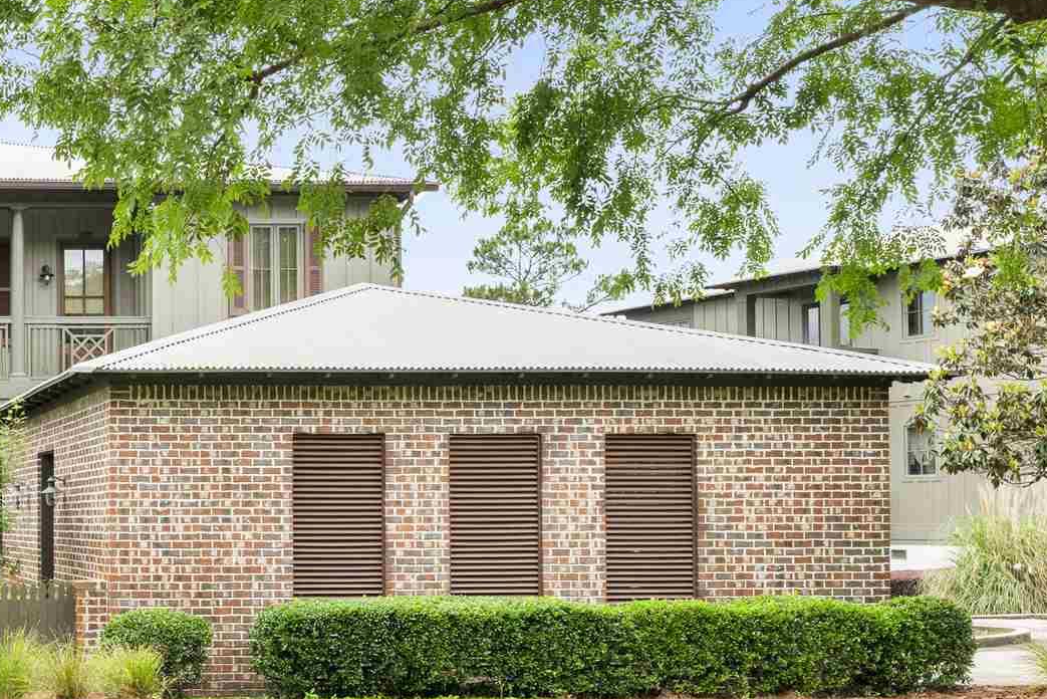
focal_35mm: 53
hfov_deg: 32.5
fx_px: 1542
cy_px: 483
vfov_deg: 25.4
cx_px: -137
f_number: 11
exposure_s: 1/125
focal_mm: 18
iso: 400
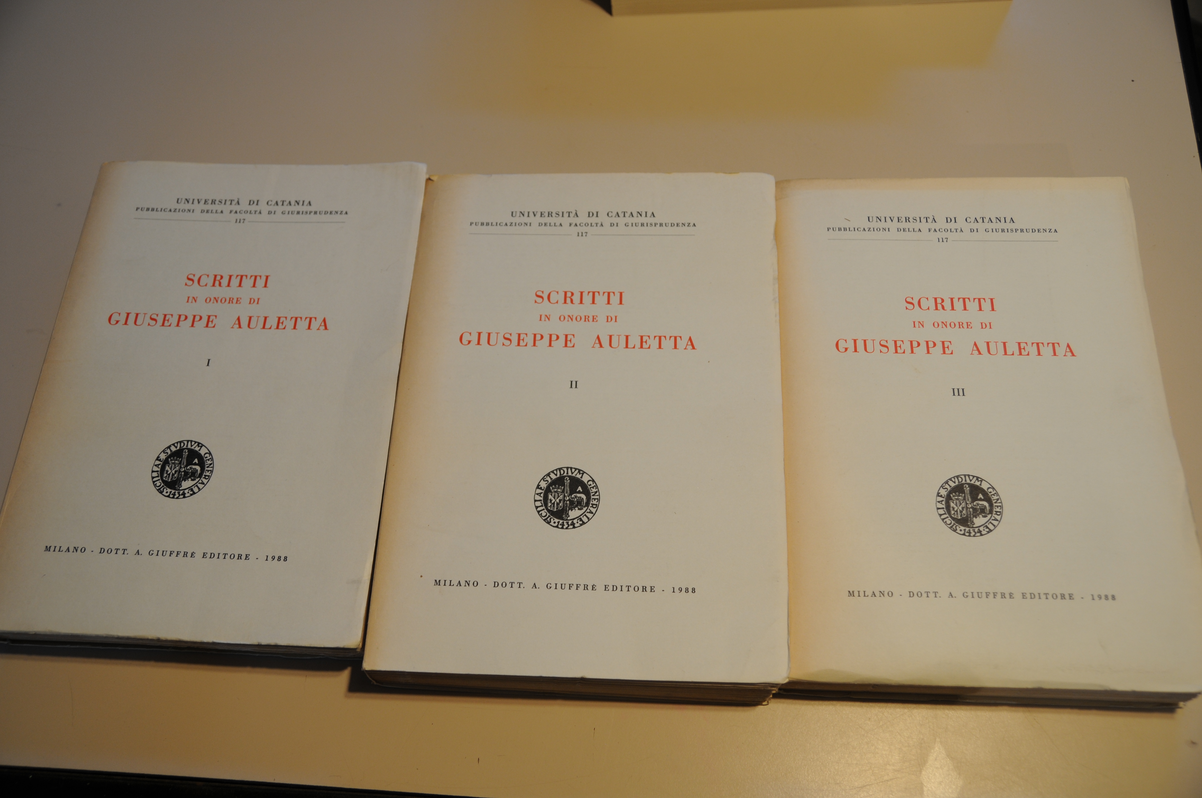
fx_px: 1100
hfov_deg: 57.3
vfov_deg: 39.9
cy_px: 399
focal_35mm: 33
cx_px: 601
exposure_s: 1/40
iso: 200
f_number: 3.2
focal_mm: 22
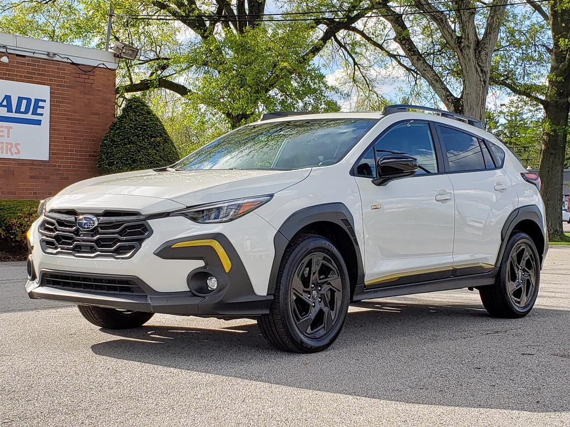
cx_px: 285
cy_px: 214
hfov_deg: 67.3
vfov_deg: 53.1
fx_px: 428
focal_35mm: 26
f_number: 2.4
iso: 50
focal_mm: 4.3
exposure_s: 1/717
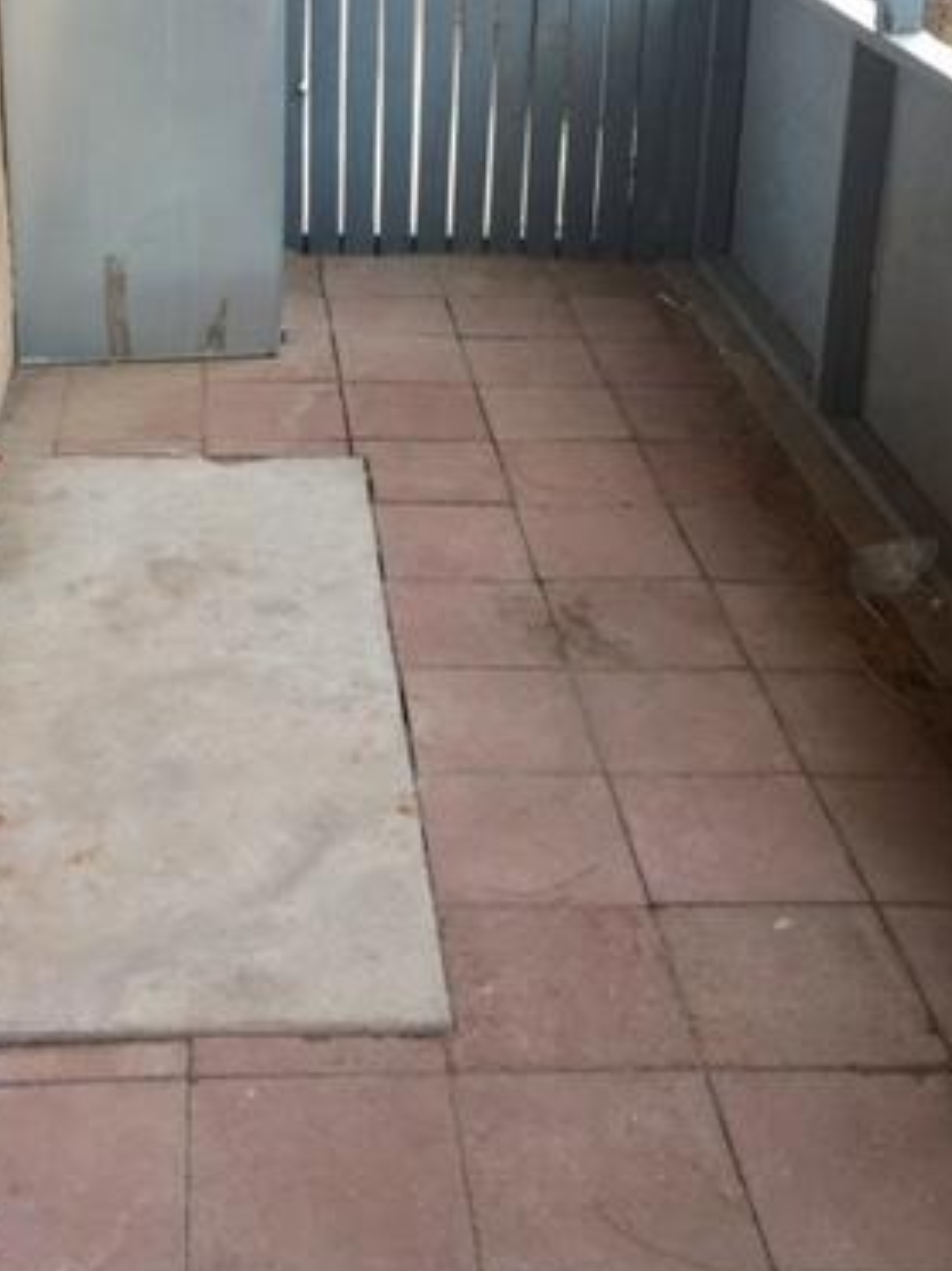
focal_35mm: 50
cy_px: 271
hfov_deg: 28.9
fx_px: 1835
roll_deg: -1.0
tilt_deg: -19.5
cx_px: 308
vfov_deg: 37.0
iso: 32
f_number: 2.2
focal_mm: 4.15
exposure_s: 1/40
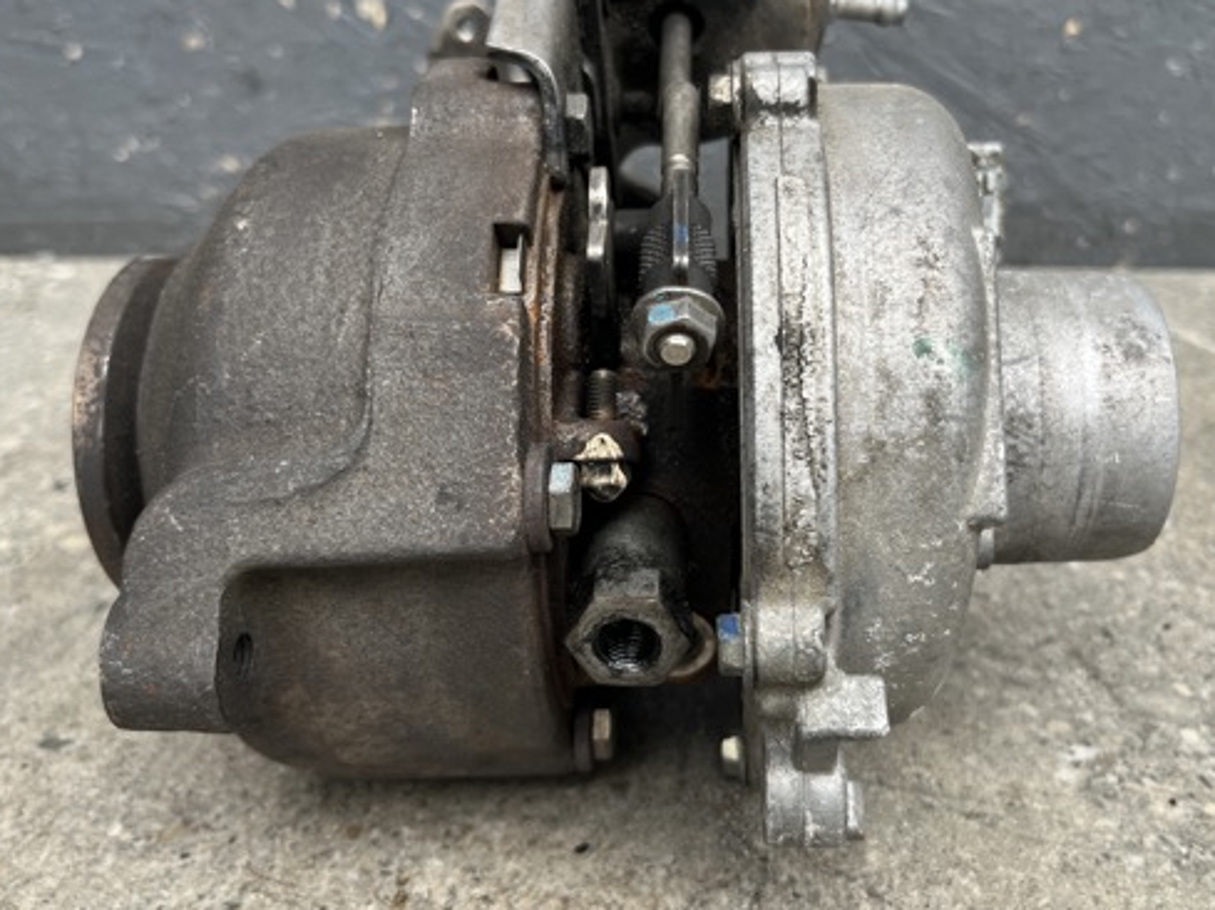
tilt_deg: -22.8
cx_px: 609
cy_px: 404
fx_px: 1193
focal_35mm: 34
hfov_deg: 54.0
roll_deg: -0.6
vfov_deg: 41.7
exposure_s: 1/192
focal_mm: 5.1
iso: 40
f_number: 1.6
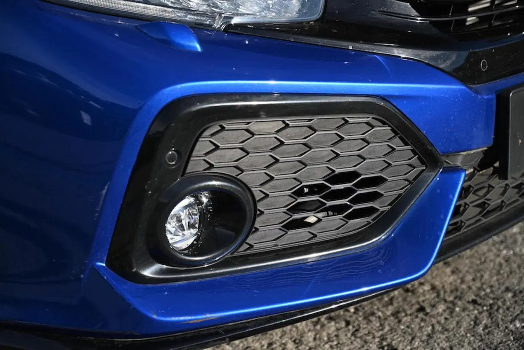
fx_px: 1019
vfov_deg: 19.5
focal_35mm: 70
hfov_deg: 28.8
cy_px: 175
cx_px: 262
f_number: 4
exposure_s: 1/640
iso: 100
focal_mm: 70
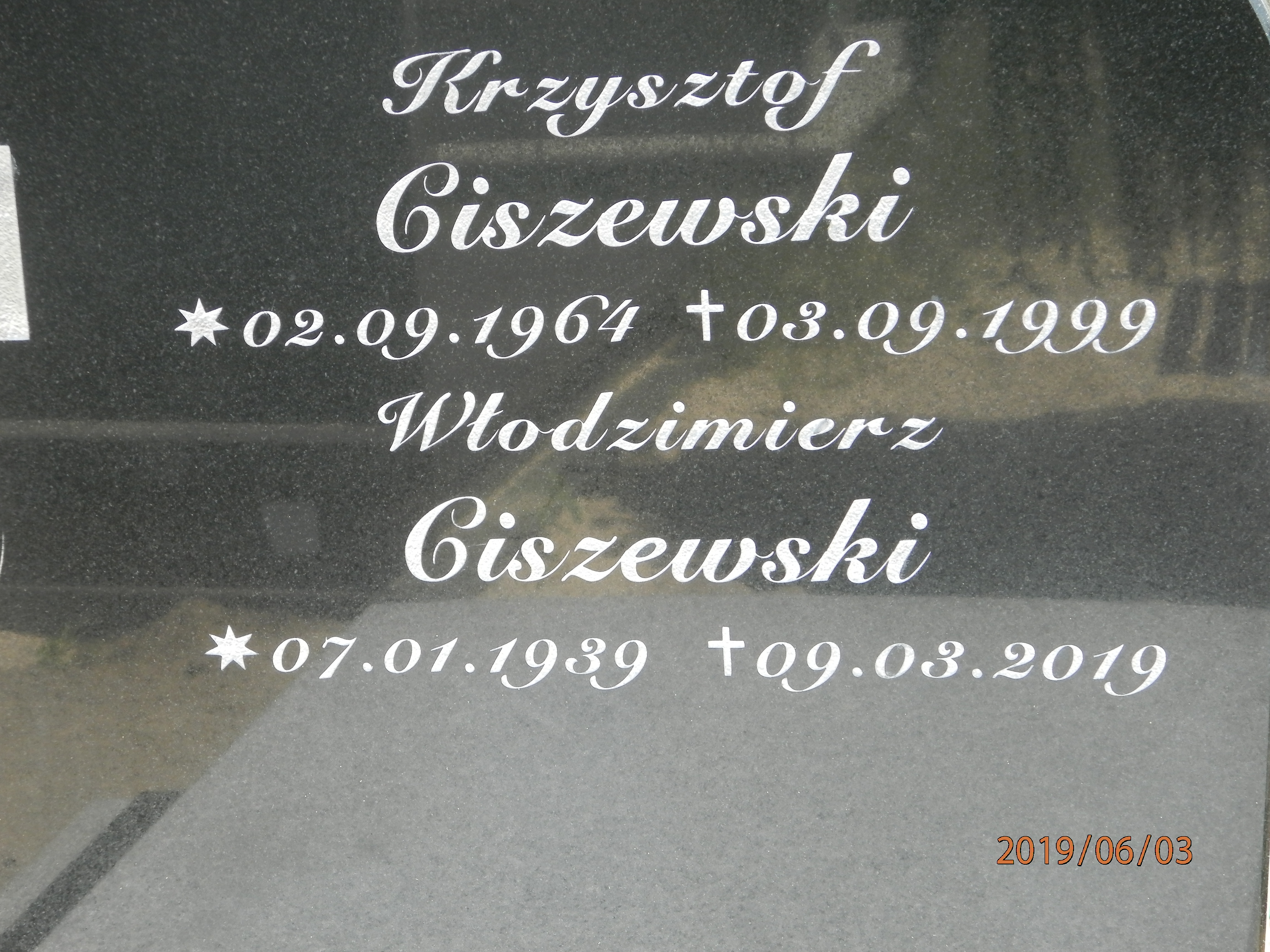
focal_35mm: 106
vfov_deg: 14.0
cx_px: 635
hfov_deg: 18.5
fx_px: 3889
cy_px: 476
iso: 160
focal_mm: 19
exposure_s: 1/160
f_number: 4.5
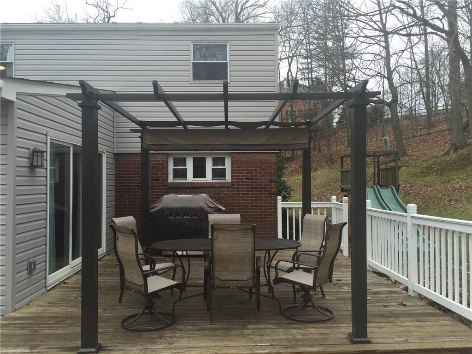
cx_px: 236
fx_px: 395
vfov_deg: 48.2
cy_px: 177
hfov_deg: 61.7
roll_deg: +0.2
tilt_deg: +0.9
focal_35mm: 29
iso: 32
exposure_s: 1/190
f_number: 2.2
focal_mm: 4.15
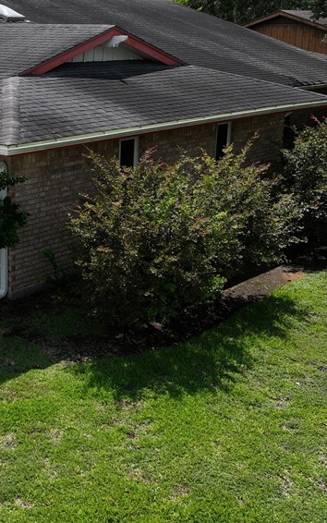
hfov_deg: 26.6
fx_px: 656
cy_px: 186
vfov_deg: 43.0
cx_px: 3
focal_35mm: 46
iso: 130
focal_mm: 12.29
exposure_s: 1/4000
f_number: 2.8
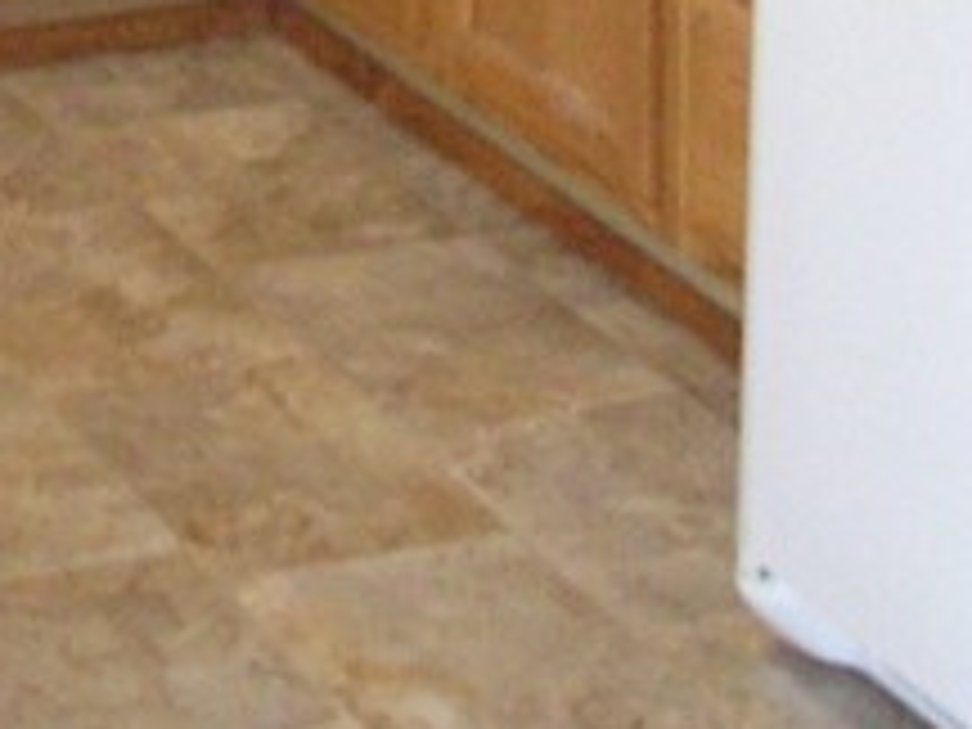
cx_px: -216
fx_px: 5054
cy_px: -760
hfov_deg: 10.8
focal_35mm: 180
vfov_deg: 7.9
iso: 194
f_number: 2.8
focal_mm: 5.8
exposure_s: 1/29
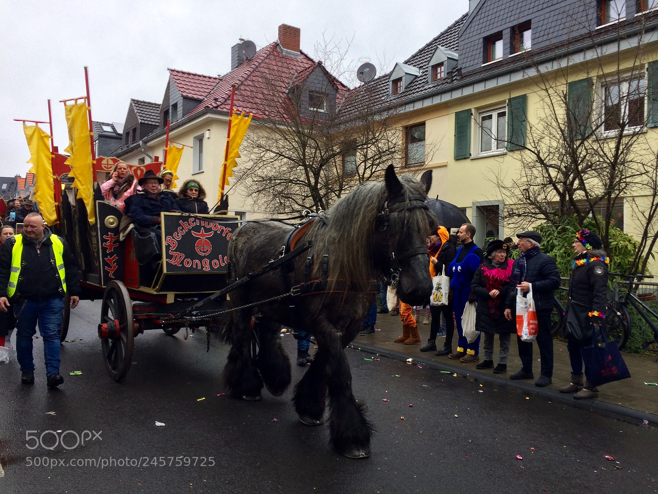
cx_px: 329
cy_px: 247
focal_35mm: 29
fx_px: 551
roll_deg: +0.0
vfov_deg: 48.2
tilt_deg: -1.5
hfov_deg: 61.7
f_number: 2.2
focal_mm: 4.15
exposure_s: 1/144
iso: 32
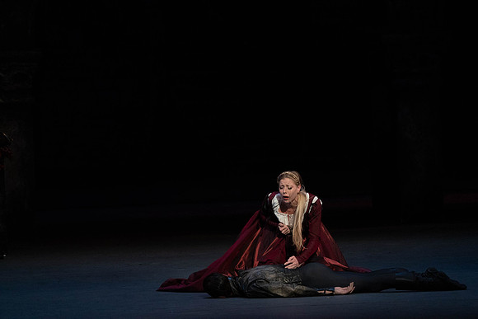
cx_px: 239
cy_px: 160
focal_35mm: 379
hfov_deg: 5.4
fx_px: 5033
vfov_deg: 3.6
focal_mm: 379
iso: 5000
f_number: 6.3
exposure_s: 1/320
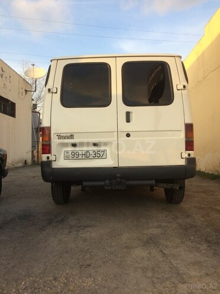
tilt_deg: -0.7
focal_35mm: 29
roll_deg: -1.1
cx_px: 110
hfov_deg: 48.2
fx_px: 246
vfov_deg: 61.7
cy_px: 147
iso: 32
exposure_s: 1/446
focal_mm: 4.15
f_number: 2.2
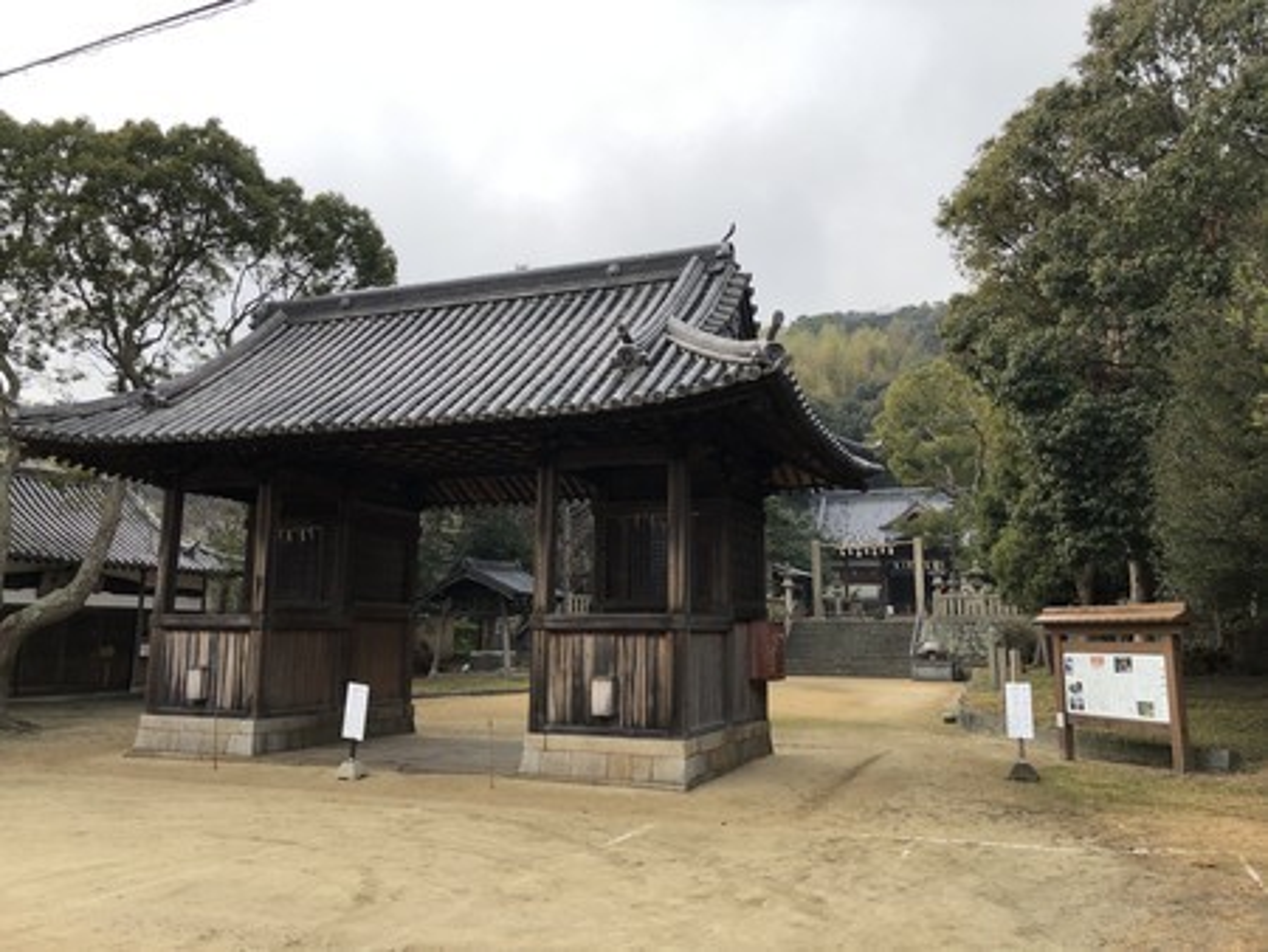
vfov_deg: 49.8
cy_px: 476
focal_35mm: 28
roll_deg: -0.6
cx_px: 634
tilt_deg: +10.0
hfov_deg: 63.4
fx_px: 1026
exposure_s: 1/1372
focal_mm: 3.99
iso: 20
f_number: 1.8
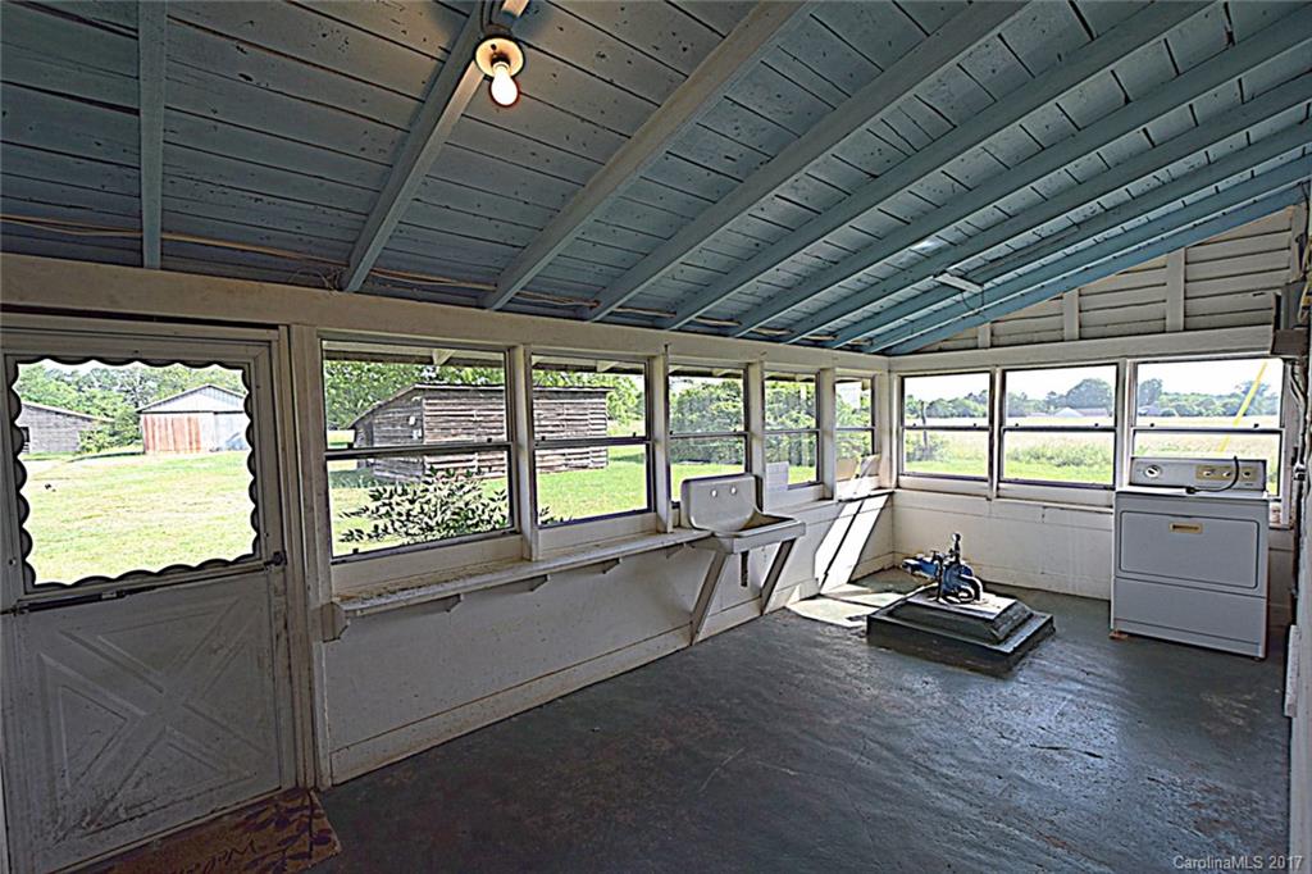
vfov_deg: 77.3
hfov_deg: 100.4
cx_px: 656
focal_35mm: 15
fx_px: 546
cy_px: 437
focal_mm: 10
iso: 160
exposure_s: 1/125
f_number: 5.6
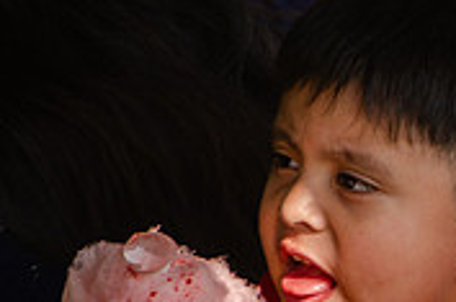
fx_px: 12418
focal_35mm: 983
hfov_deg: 2.1
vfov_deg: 1.4
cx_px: 397
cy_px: 281
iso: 200
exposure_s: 1/640
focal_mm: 200
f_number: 6.3
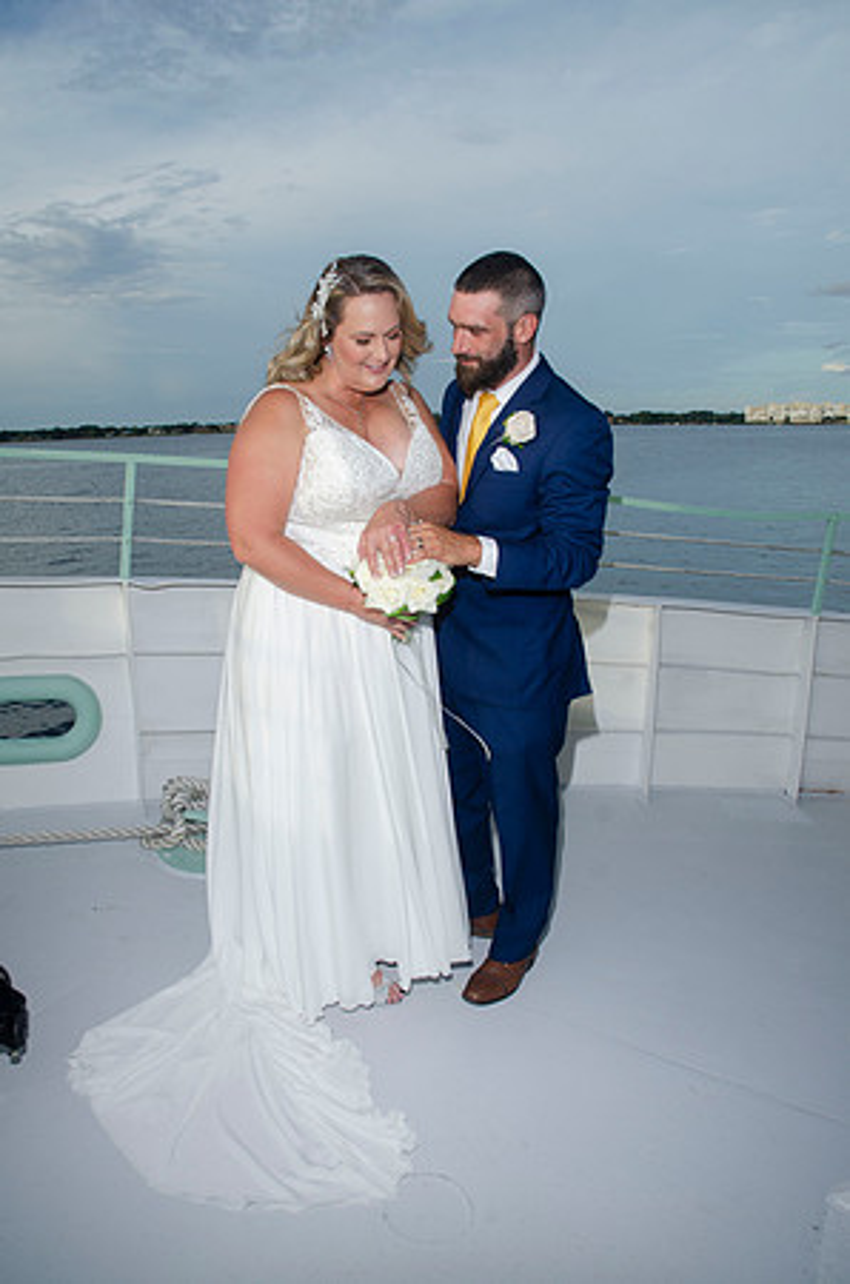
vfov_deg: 67.5
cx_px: 425
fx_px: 961
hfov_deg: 47.7
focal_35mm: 27
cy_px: 642
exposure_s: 1/250
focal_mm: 18
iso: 100
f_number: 8
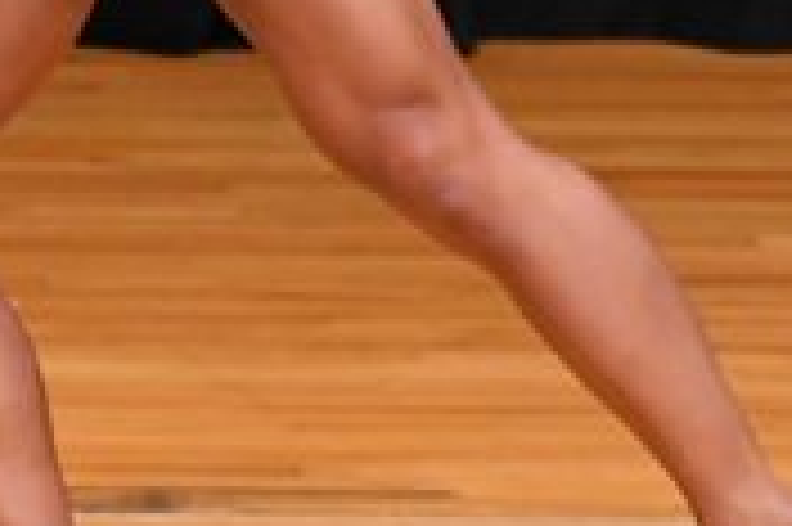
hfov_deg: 1.5
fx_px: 30419
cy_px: -193
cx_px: 70
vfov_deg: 1.0
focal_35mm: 1384
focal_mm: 210
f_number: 5.6
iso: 3200
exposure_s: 1/400
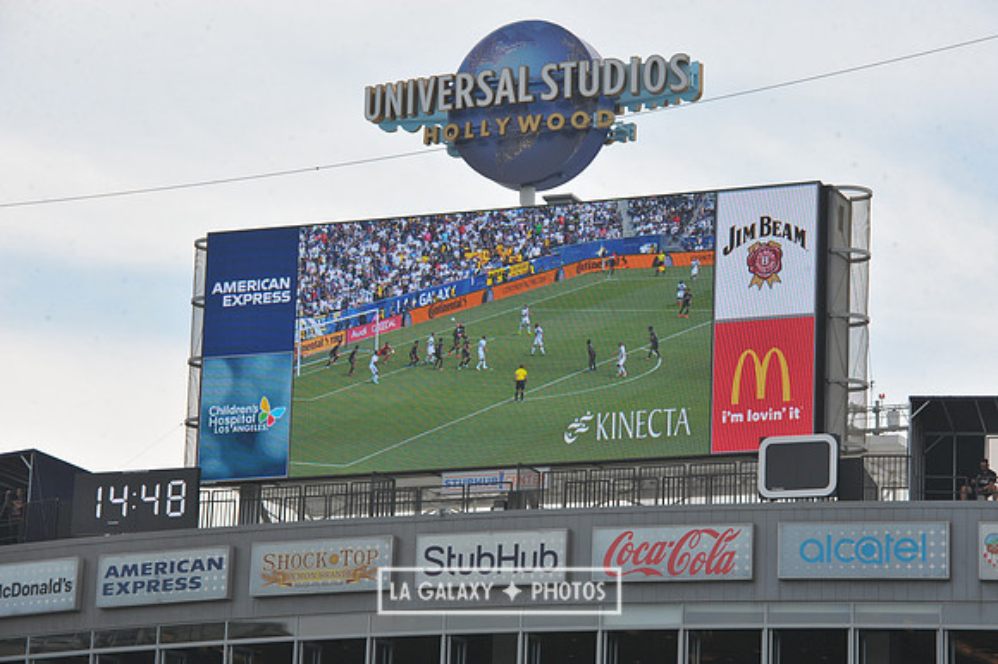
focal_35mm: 150
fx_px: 4156
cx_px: 499
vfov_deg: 9.1
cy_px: 332
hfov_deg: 13.7
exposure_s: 1/500
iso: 320
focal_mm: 150
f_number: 11
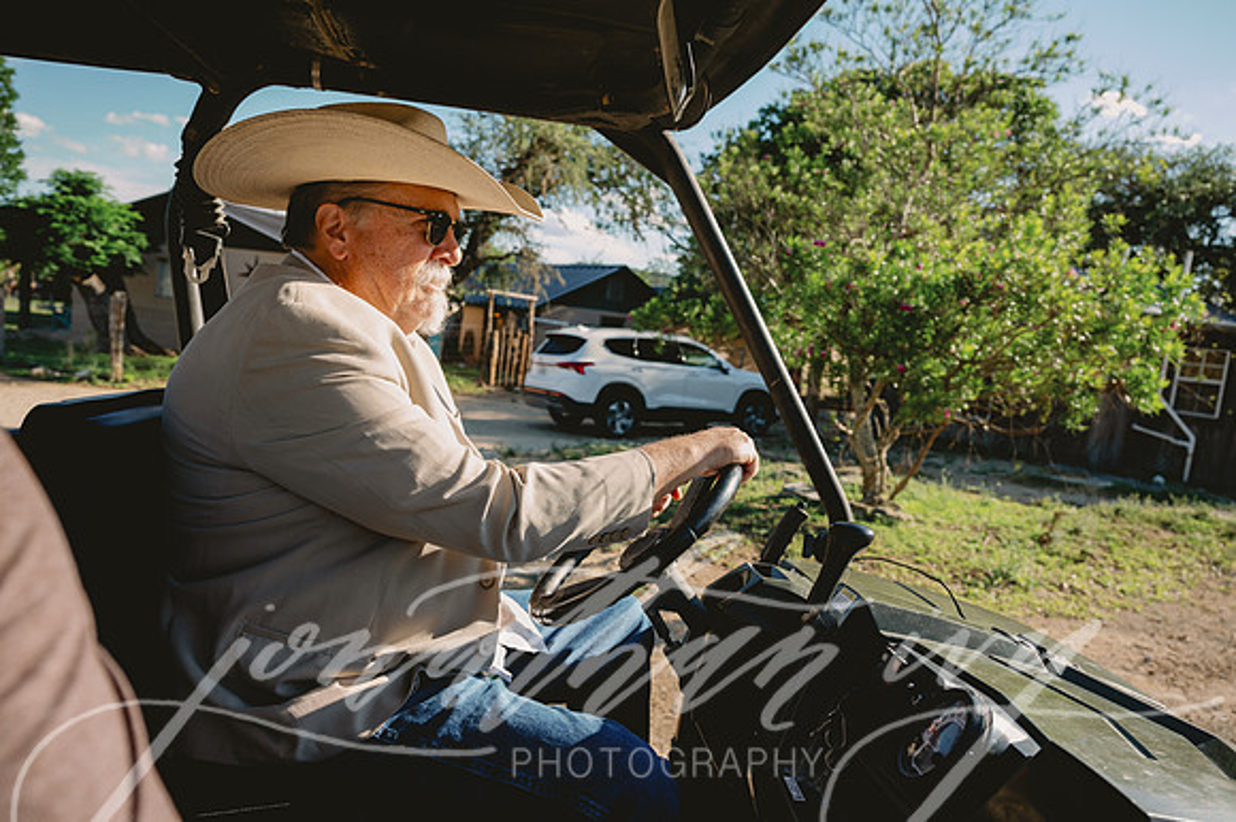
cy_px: 411
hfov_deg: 73.8
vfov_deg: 53.1
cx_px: 618
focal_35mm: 24
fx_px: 823
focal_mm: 24
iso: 64
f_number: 4.5
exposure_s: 1/250
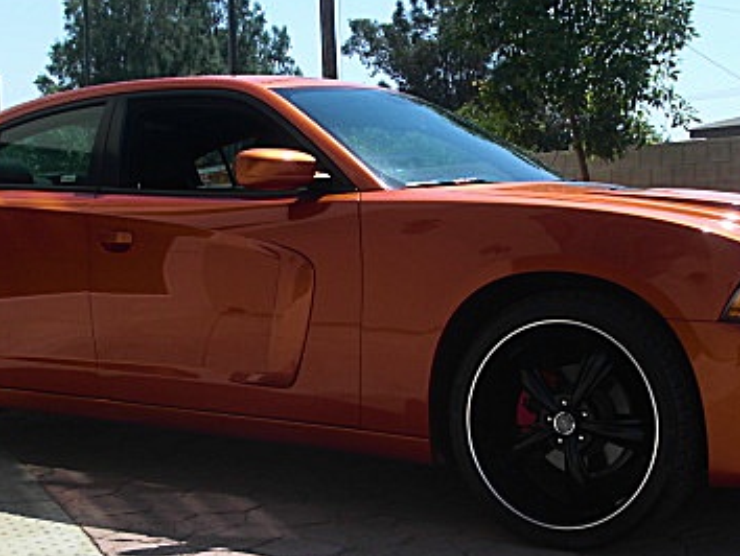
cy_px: 370
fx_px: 1390
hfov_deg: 29.8
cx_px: 345
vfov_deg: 22.5
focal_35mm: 65
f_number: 2.8
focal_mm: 6.3
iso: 50
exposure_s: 1/1000
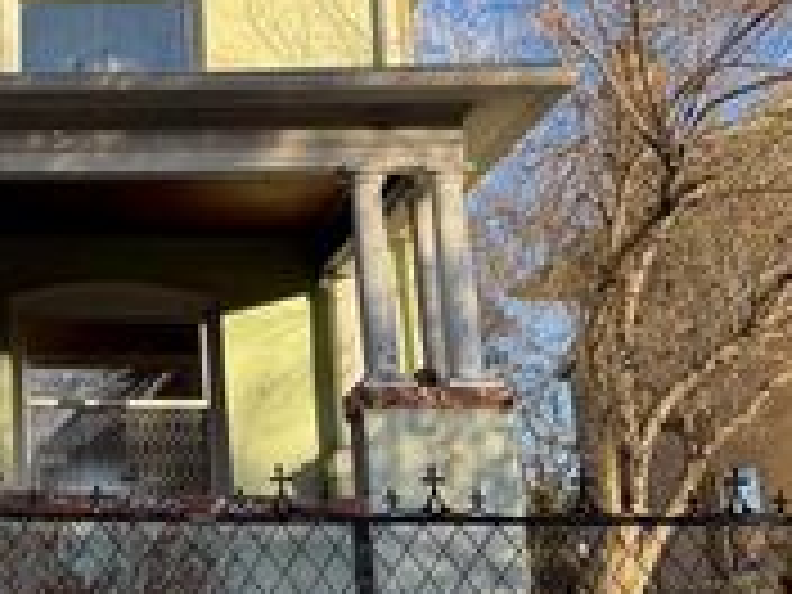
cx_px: -153
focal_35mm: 68
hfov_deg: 25.7
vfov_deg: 21.6
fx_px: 1556
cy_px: 209
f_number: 1.78
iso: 80
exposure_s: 1/782
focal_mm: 6.76
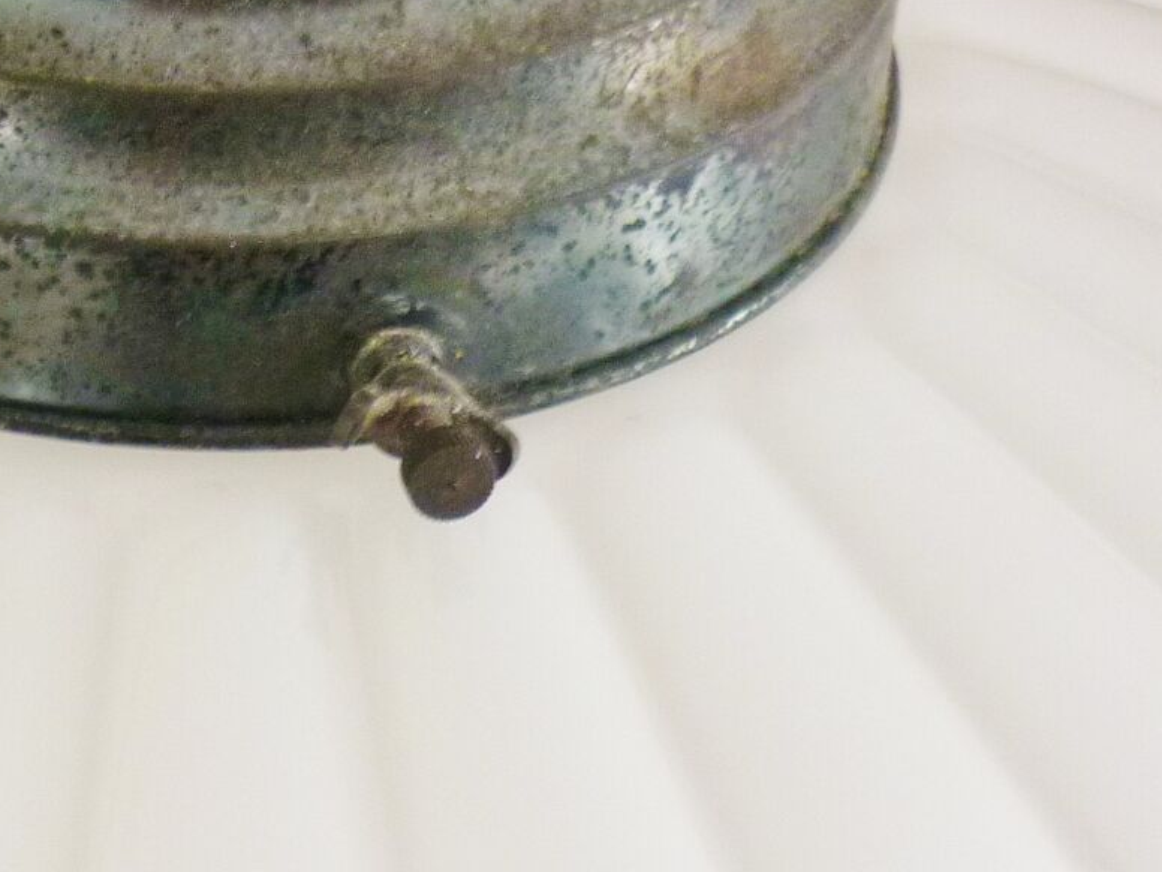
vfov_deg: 17.1
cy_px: 797
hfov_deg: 22.6
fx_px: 2853
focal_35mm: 85
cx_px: 180
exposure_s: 1/30
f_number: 2.8
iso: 125
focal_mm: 5.5
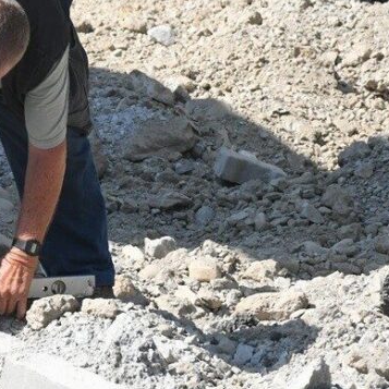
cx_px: -58
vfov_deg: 6.4
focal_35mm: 273
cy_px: 178
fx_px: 3471
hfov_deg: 6.4
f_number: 8
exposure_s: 1/3200
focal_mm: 75
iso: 1600
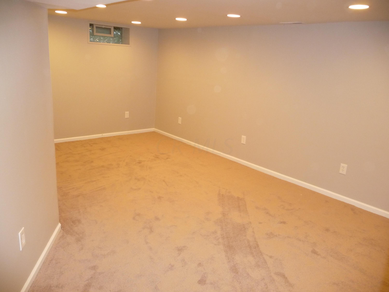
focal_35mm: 28
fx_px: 315
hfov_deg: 63.4
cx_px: 194
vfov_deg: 49.7
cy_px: 146
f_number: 3.3
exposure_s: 1/30
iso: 320
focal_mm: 4.7
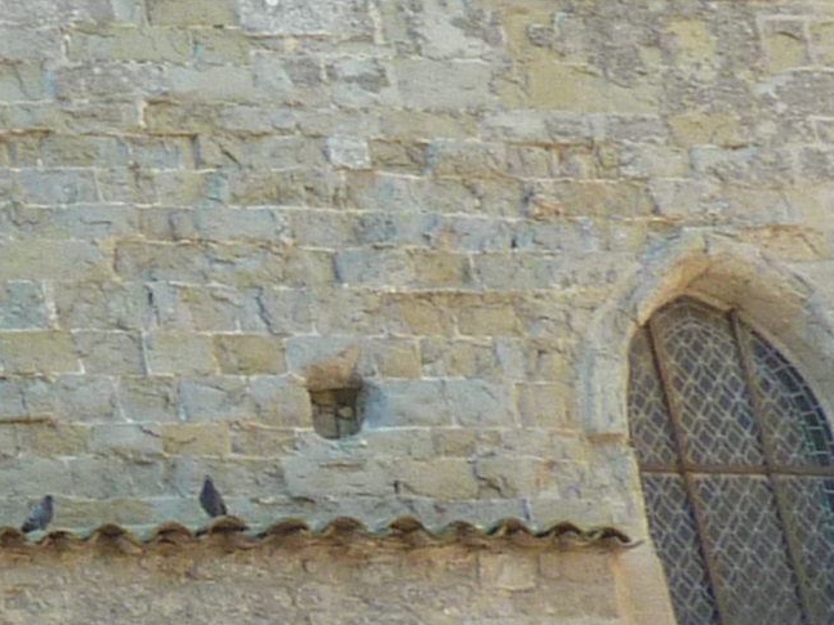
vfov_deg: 10.5
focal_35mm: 141
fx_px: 3396
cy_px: 112
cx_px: -900
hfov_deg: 12.2
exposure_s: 1/125
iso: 80
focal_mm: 4.1
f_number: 4
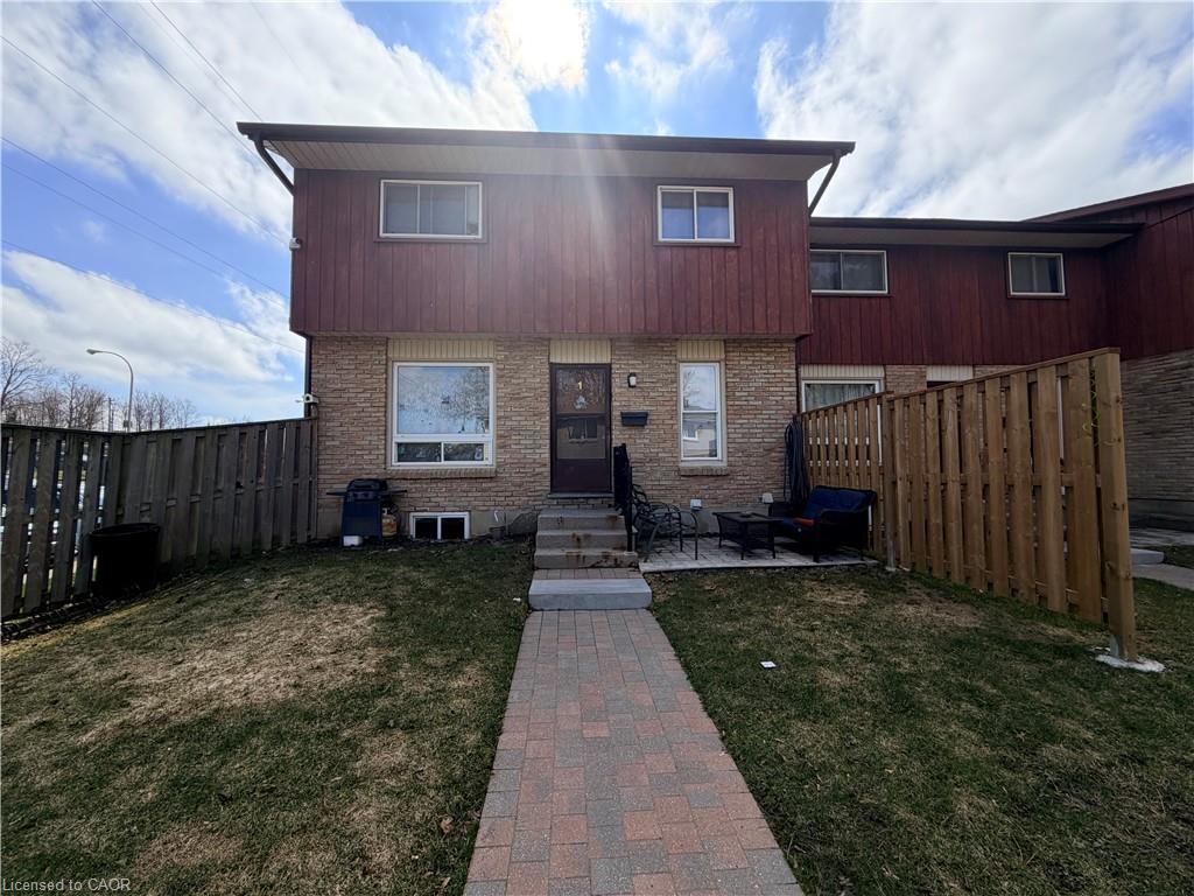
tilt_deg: +4.2
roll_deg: +1.1
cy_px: 448
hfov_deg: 102.1
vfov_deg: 85.7
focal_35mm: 14
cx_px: 597
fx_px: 483
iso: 25
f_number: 2.2
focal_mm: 2.22
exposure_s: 1/1001
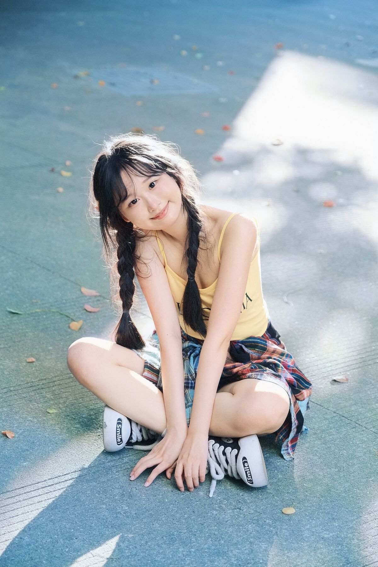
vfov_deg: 24.5
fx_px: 1307
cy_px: 284
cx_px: 189
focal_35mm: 83
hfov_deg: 16.5
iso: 400
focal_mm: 55
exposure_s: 1/125
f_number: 2.8
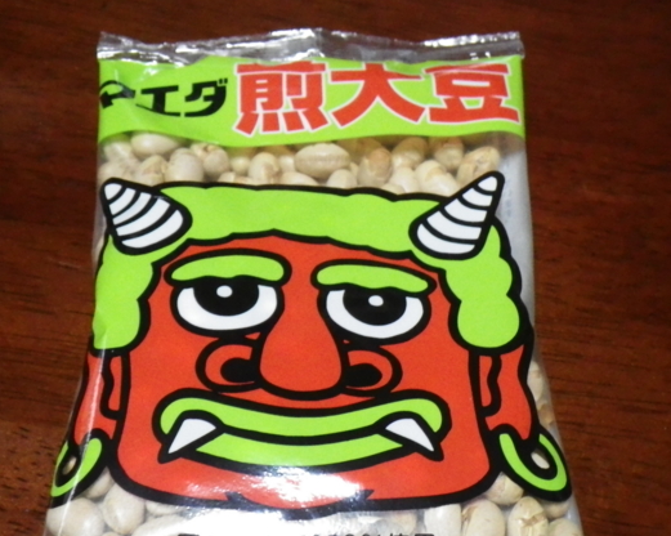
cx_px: 340
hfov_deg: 36.7
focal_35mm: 51
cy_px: 357
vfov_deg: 29.4
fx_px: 1012
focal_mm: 6.1
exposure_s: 1/50
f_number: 3.8
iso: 800
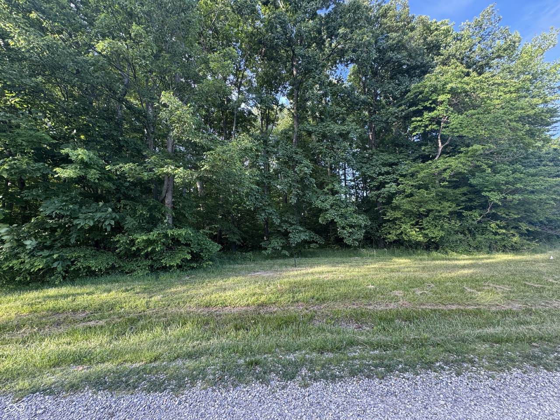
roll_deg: +2.1
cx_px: 280
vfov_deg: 85.7
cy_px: 210
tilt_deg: +7.6
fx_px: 226
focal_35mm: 14
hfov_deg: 102.1
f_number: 2.2
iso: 64
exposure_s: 1/99
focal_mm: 2.22
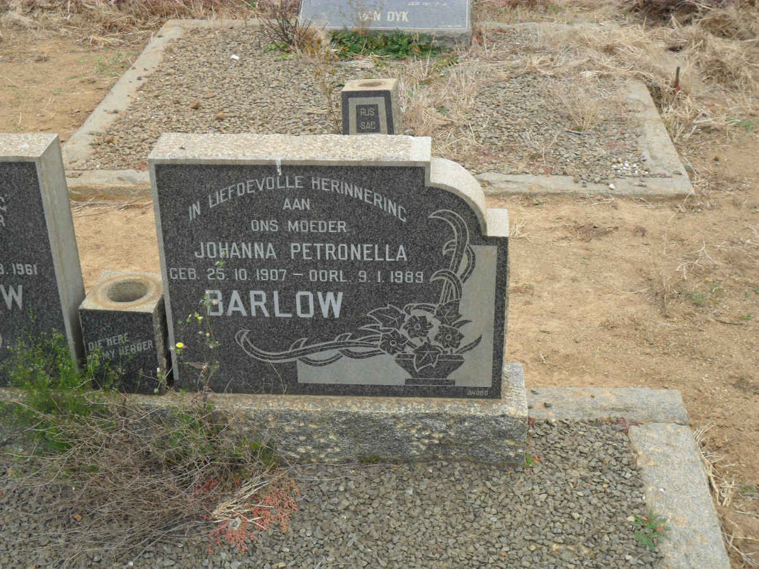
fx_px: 1140
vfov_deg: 28.0
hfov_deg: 36.8
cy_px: 284
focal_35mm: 52
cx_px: 380
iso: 100
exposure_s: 1/180
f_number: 5
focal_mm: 9.3
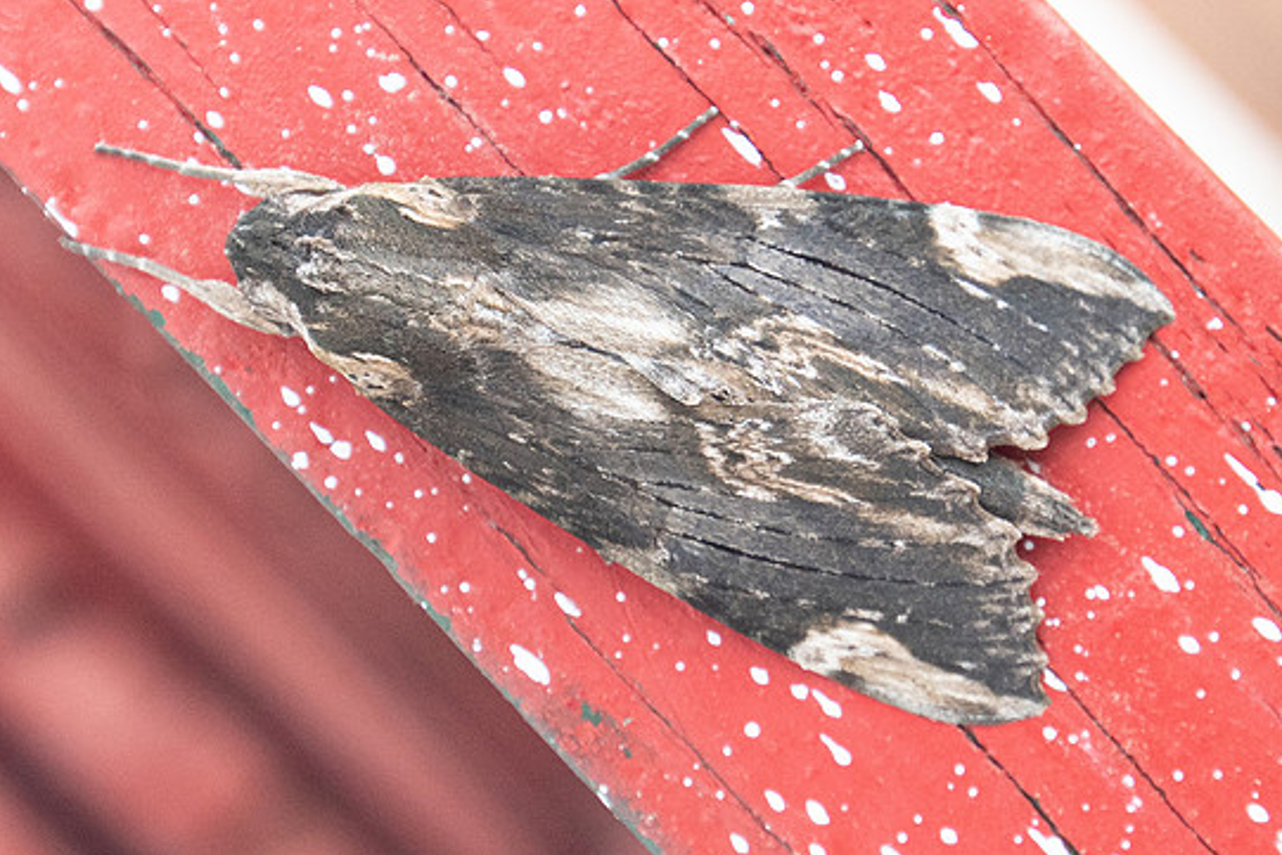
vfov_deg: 9.9
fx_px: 4951
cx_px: 673
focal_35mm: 139
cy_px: 373
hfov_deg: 14.8
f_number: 5
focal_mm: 35
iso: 800
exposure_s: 1/400
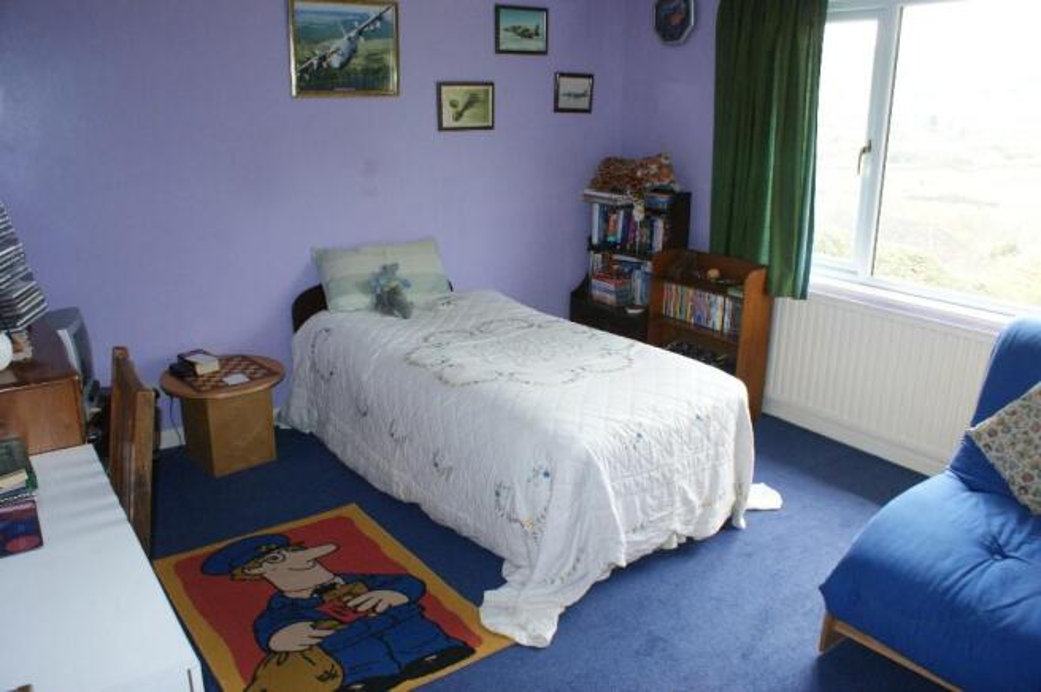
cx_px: 520
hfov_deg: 67.4
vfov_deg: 47.8
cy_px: 346
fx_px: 780
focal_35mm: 27
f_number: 5.6
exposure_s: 1/100
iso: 800
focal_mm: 18
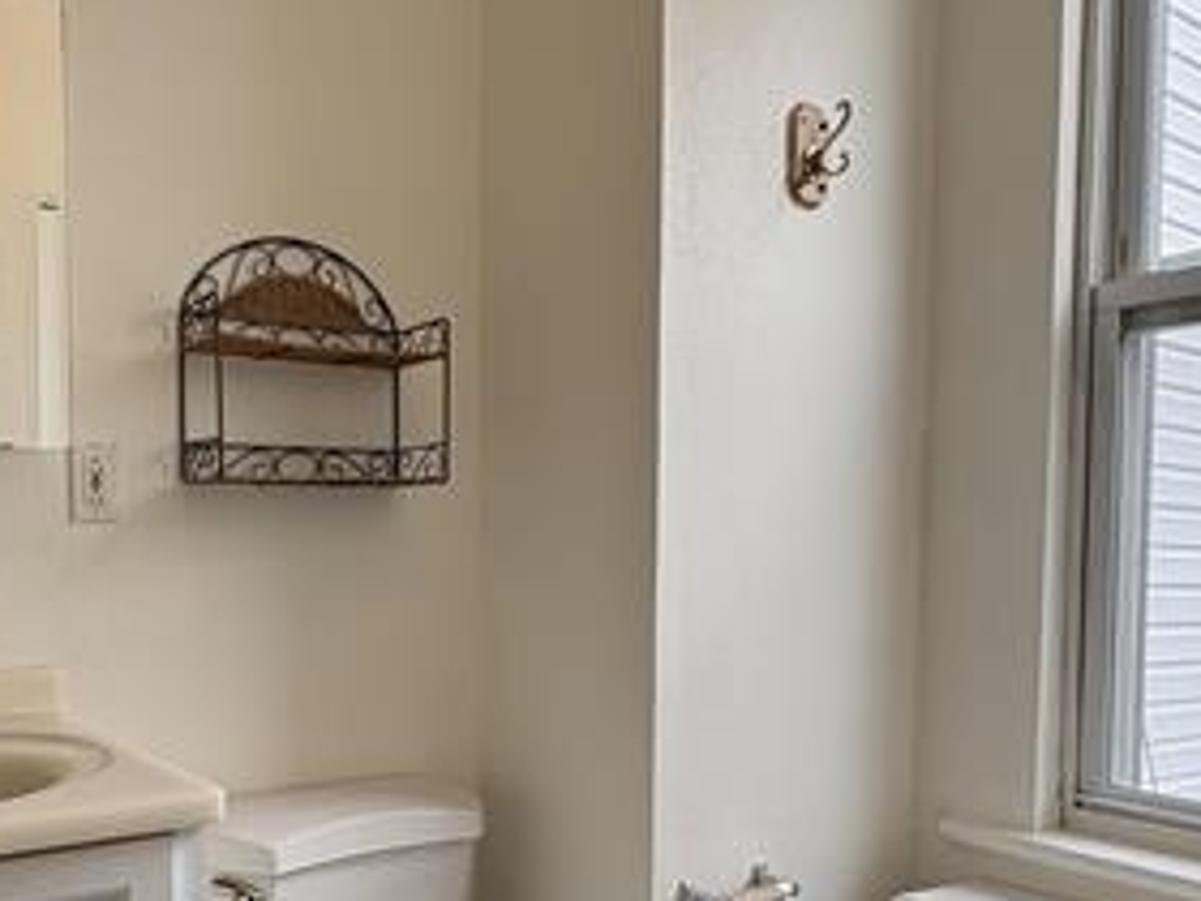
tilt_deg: -2.9
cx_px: 356
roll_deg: +0.1
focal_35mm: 32
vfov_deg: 43.5
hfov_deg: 55.1
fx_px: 1110
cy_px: 601
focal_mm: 2.22
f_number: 2.2
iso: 50
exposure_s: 1/99
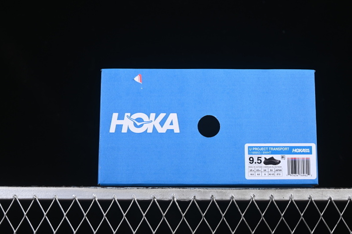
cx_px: 176
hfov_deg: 27.0
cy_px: 117
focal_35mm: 75
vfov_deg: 18.2
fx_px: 733
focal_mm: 50
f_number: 7.1
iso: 160
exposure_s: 1/125
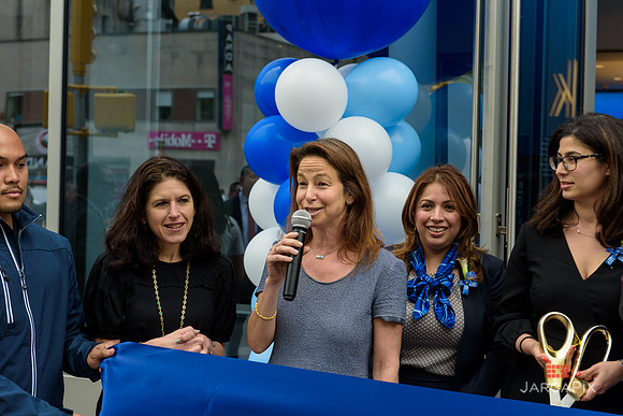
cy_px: 208
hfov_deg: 30.5
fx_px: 1142
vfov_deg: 20.6
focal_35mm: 66
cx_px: 312
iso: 200
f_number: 5
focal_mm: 66
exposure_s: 1/250
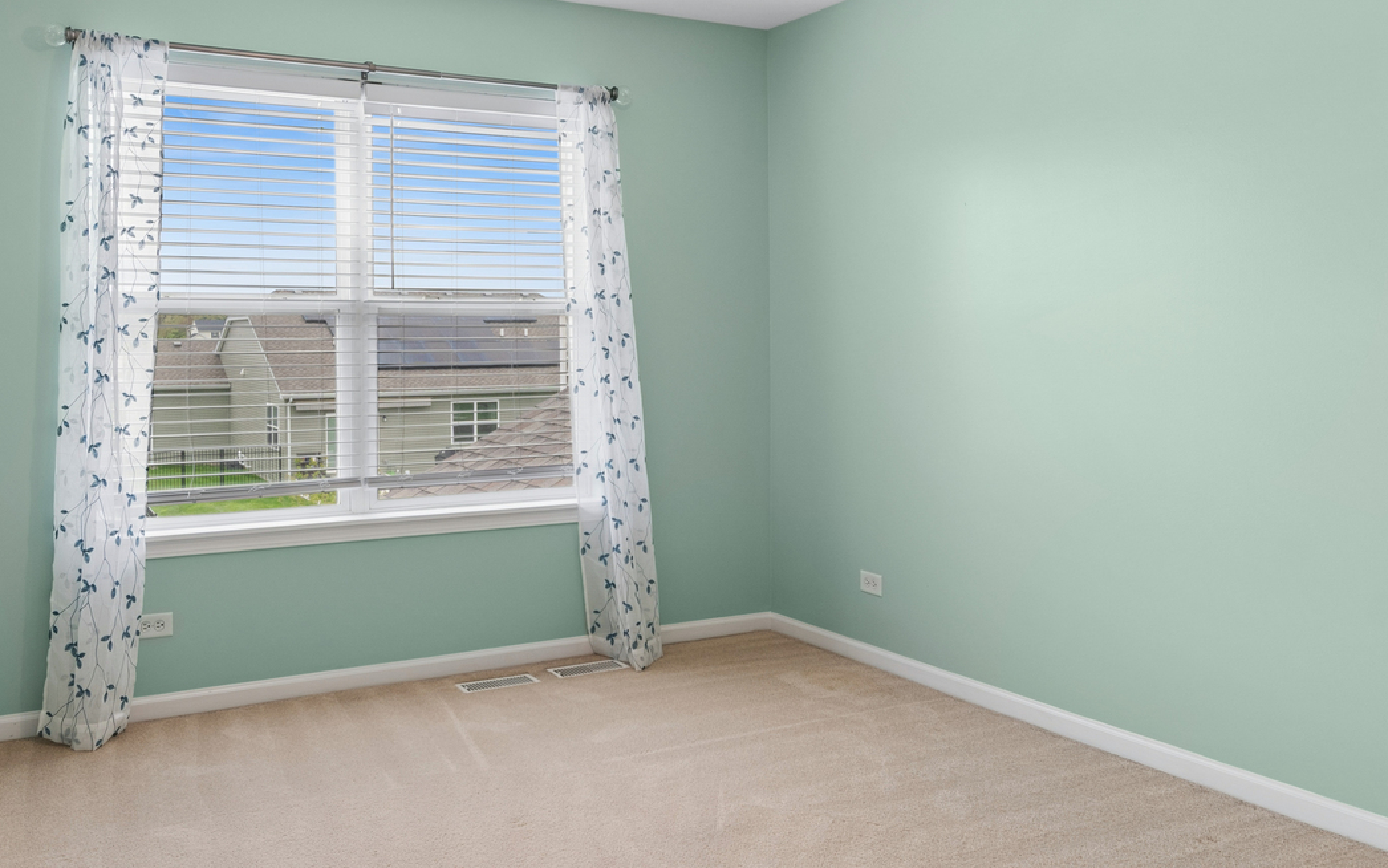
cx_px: 640
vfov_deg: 40.8
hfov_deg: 61.5
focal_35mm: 31
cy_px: 369
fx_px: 1165
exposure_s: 1/50
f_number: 8
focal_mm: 13
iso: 250
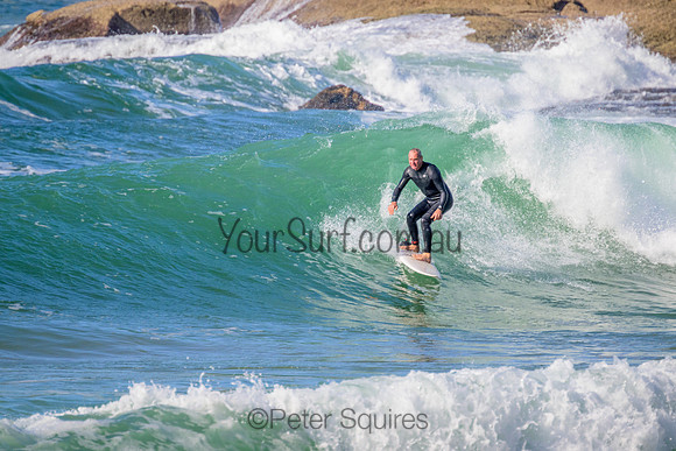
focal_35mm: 800
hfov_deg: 2.6
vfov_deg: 1.7
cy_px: 226
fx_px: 15025
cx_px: 338
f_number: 11
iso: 1400
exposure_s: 1/2000
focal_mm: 800
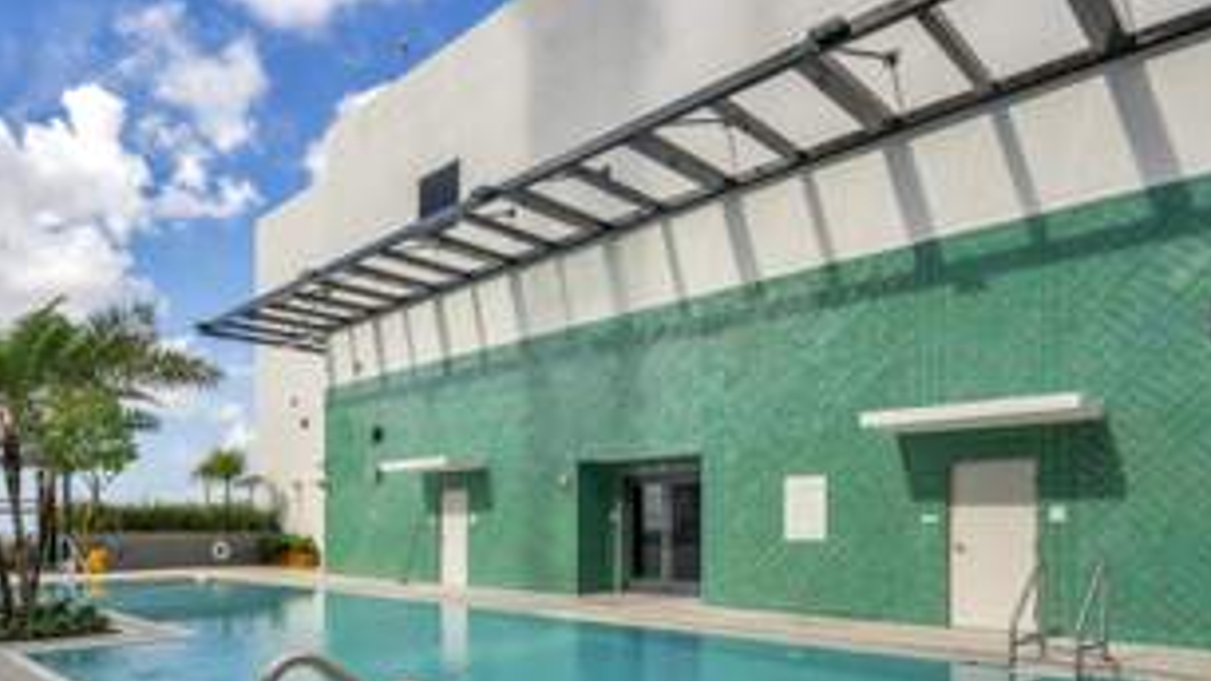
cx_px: 534
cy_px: 535
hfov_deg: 78.4
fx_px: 738
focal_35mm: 23
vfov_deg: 47.1
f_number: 10
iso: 100
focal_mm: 14
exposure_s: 1/160
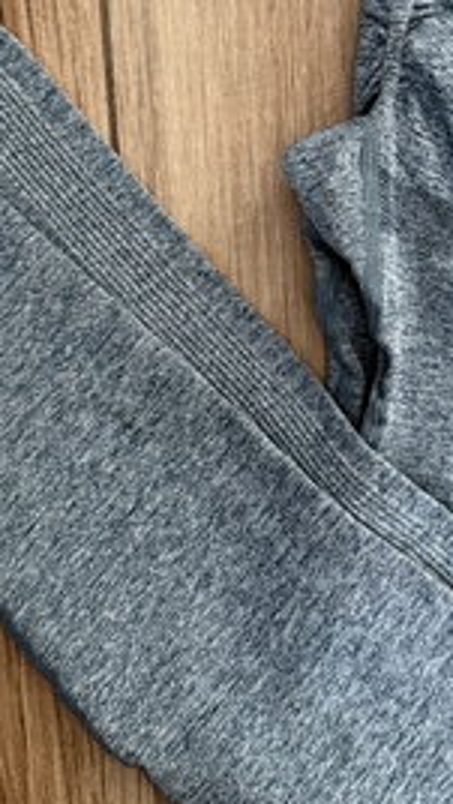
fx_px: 1109
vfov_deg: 38.8
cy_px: 200
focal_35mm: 52
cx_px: 357
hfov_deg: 22.8
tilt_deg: -85.2
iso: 500
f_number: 1.78
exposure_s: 1/60
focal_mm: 6.76
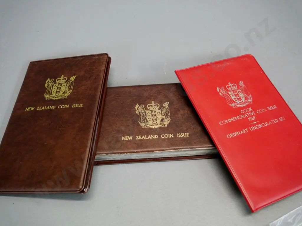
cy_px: 113
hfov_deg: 51.4
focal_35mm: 36
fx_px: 314
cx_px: 151
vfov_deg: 39.7
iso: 3200
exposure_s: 1/80
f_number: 5
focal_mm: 18
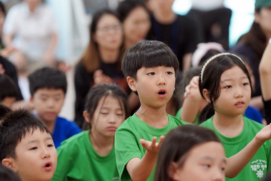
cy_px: 87
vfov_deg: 6.2
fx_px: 1679
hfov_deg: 9.2
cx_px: 138
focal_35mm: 223
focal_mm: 200
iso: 4000
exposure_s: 1/250
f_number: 4
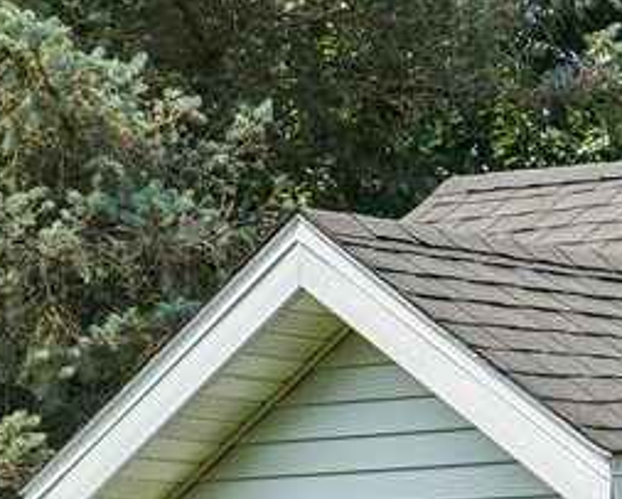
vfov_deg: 6.9
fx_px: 4055
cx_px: 1223
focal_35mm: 220
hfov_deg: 8.4
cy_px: 869
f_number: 10
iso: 400
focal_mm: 35
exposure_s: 1/320
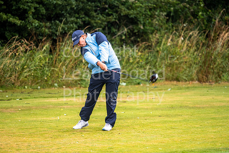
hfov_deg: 6.9
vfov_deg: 4.6
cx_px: 114
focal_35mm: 300
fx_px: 1909
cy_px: 76
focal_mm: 300
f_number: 4.5
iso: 320
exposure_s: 1/800
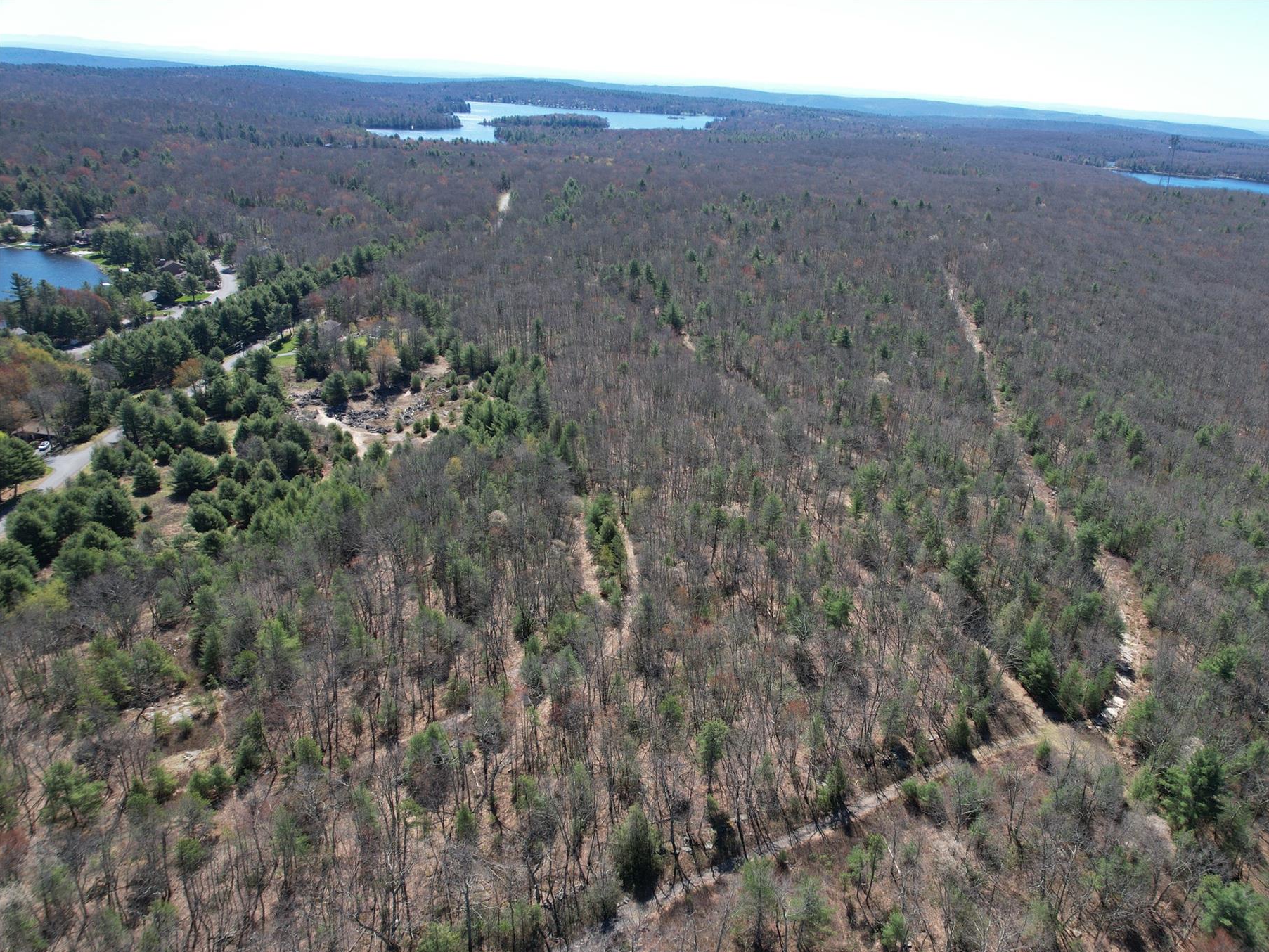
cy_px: 478
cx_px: 719
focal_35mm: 24
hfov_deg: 71.3
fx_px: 880
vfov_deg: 56.8
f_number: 2.8
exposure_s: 1/800
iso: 100
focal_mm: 8.38
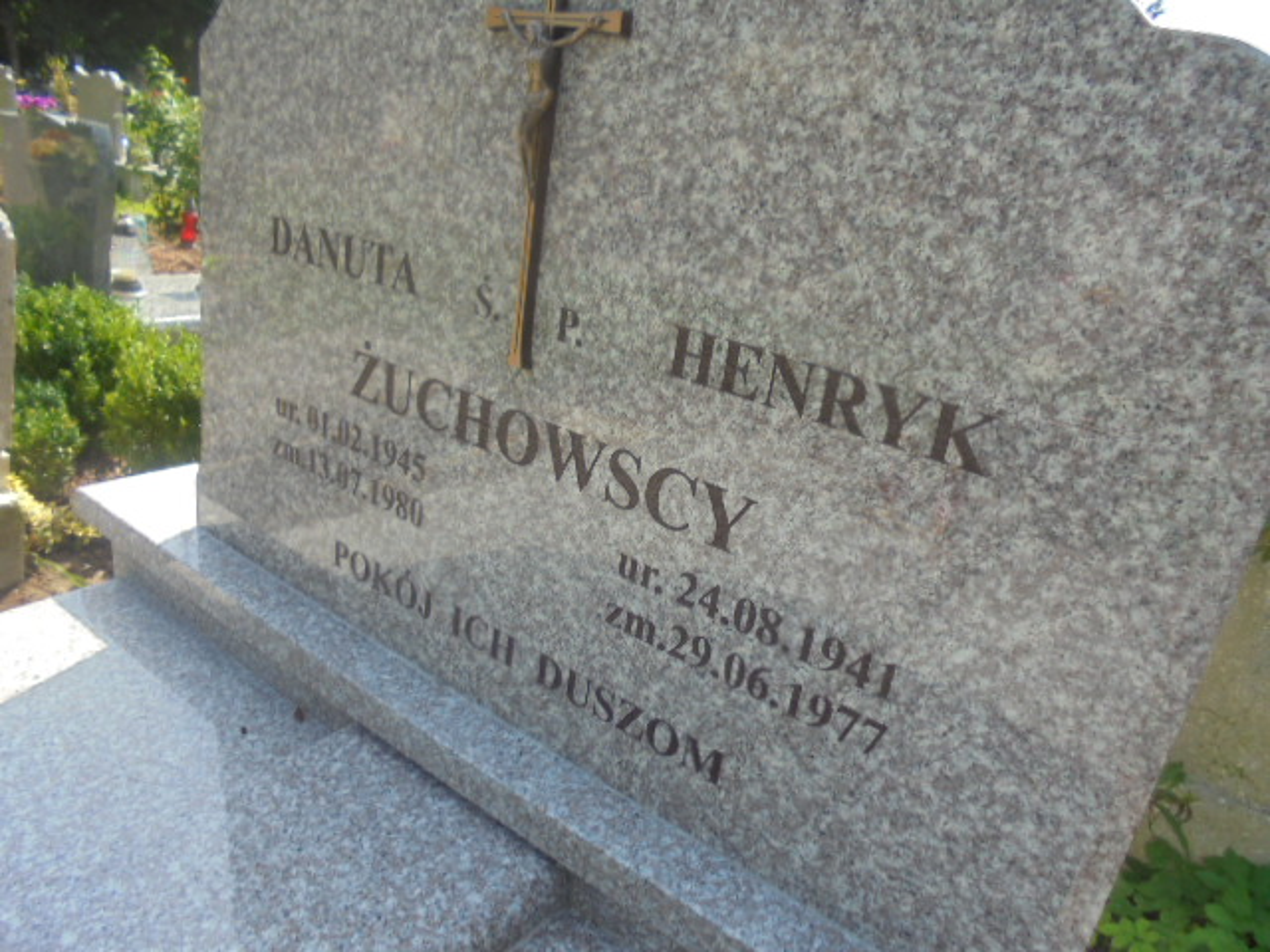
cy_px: 476
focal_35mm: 26
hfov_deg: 67.3
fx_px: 954
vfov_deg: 53.1
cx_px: 635
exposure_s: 1/800
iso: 100
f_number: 3.5
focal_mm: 4.6
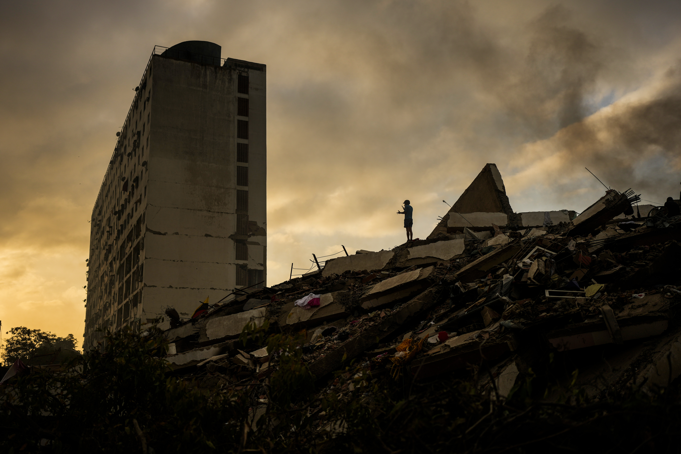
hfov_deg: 54.4
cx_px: 340
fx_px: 662
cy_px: 227
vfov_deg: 37.9
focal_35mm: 35
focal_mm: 35
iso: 125
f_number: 1.6
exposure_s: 1/8000
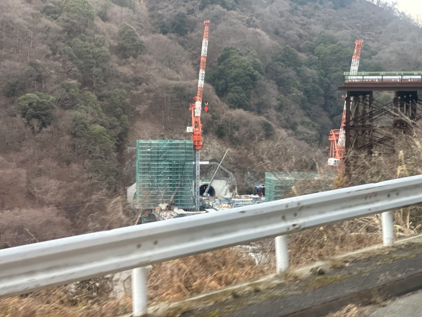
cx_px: 211
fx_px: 939
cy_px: 158
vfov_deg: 19.1
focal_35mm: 77
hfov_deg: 25.3
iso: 100
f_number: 2.8
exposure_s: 1/99
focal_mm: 9
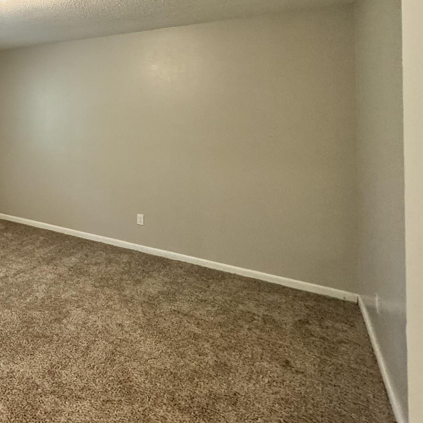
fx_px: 373
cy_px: 109
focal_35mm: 27
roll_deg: -0.9
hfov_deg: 49.6
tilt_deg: +0.7
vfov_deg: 56.4
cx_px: 12
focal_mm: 2.22
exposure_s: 1/60
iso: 320
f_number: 2.2
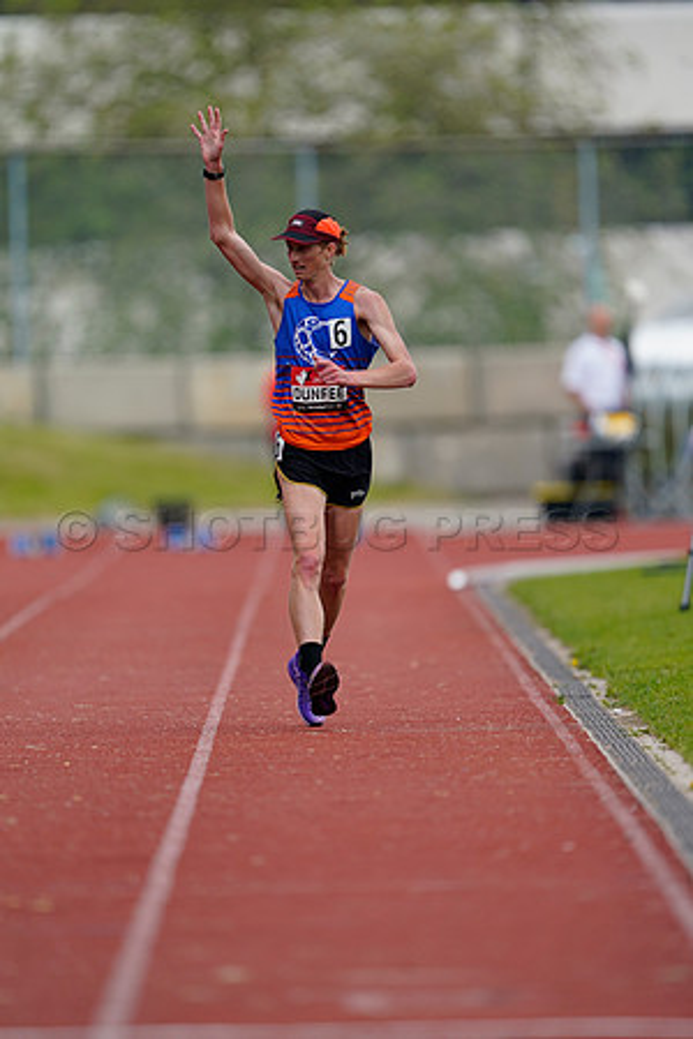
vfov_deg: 3.4
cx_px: 346
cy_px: 520
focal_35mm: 600
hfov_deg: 2.3
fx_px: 17324
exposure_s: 1/640
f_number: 4
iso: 320
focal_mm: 600
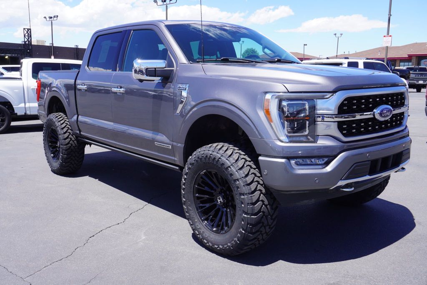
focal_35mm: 33
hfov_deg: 57.2
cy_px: 142
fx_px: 392
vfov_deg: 40.0
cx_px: 214
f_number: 9
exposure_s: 1/125
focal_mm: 22
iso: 100
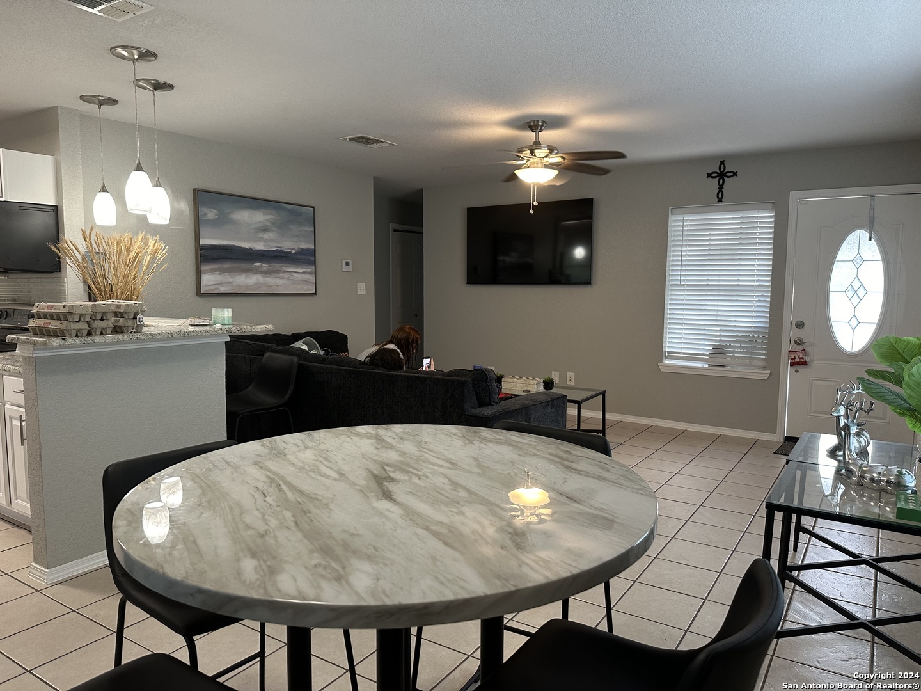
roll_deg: -0.3
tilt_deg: -5.5
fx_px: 639
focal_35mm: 24
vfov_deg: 56.8
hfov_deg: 71.6
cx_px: 460
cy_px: 346
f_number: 1.78
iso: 200
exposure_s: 1/60
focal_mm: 6.86
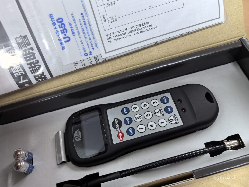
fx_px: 194
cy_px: 94
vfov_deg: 51.4
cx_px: 124
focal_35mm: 27
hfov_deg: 65.3
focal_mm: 6.98
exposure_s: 1/50
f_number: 2
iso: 250
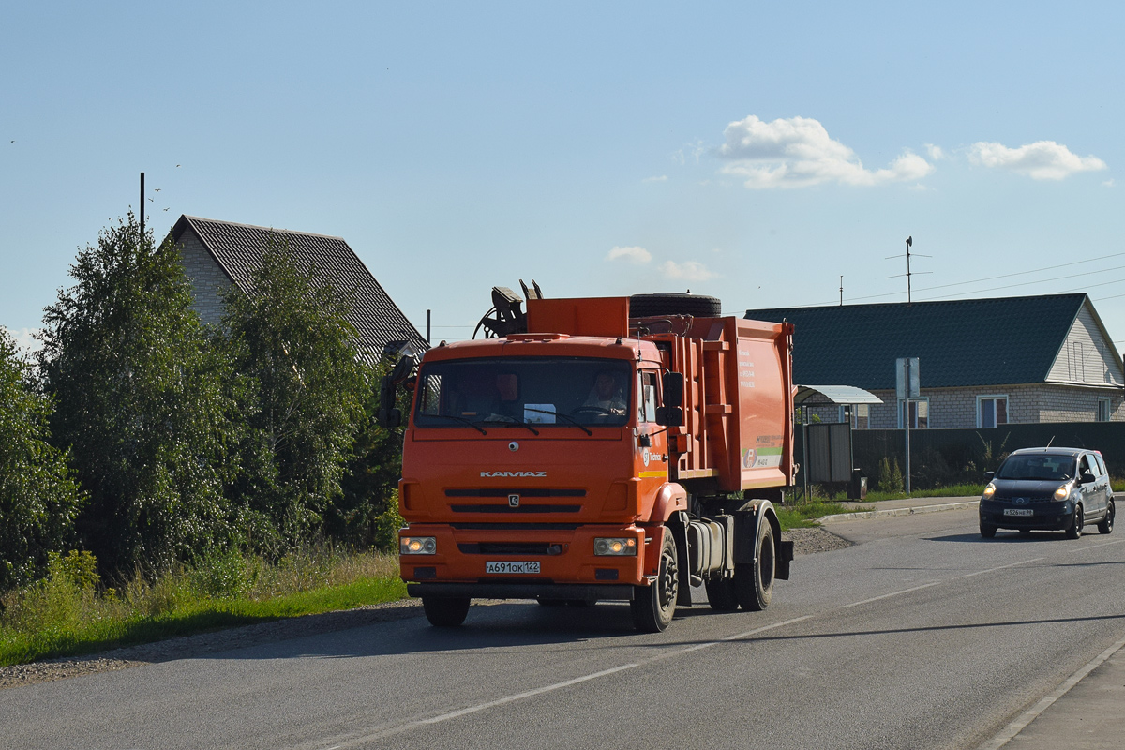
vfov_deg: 20.2
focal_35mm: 68
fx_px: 2109
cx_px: 562
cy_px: 375
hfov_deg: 29.9
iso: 200
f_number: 8
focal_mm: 45
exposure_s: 1/1000
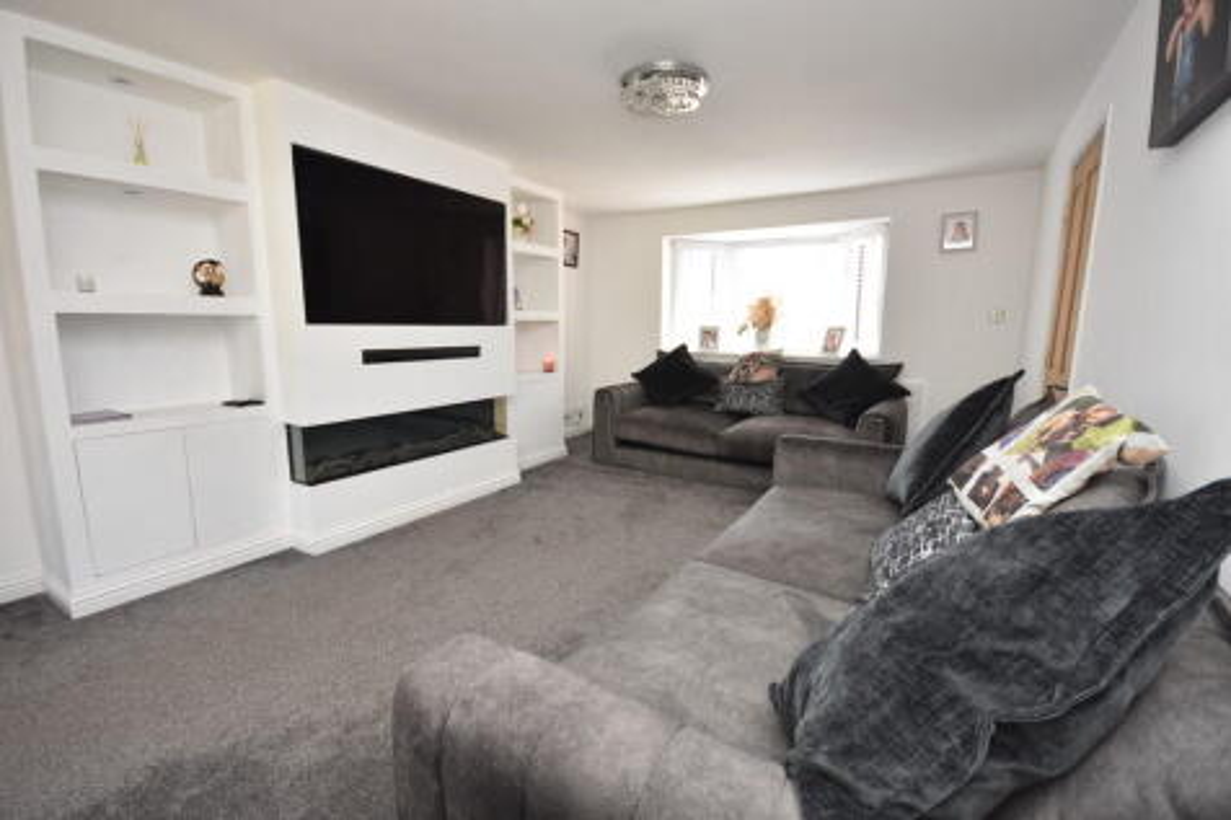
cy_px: 410
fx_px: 513
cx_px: 616
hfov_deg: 100.4
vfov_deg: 77.3
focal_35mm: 15
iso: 360
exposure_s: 1/60
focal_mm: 10
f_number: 4
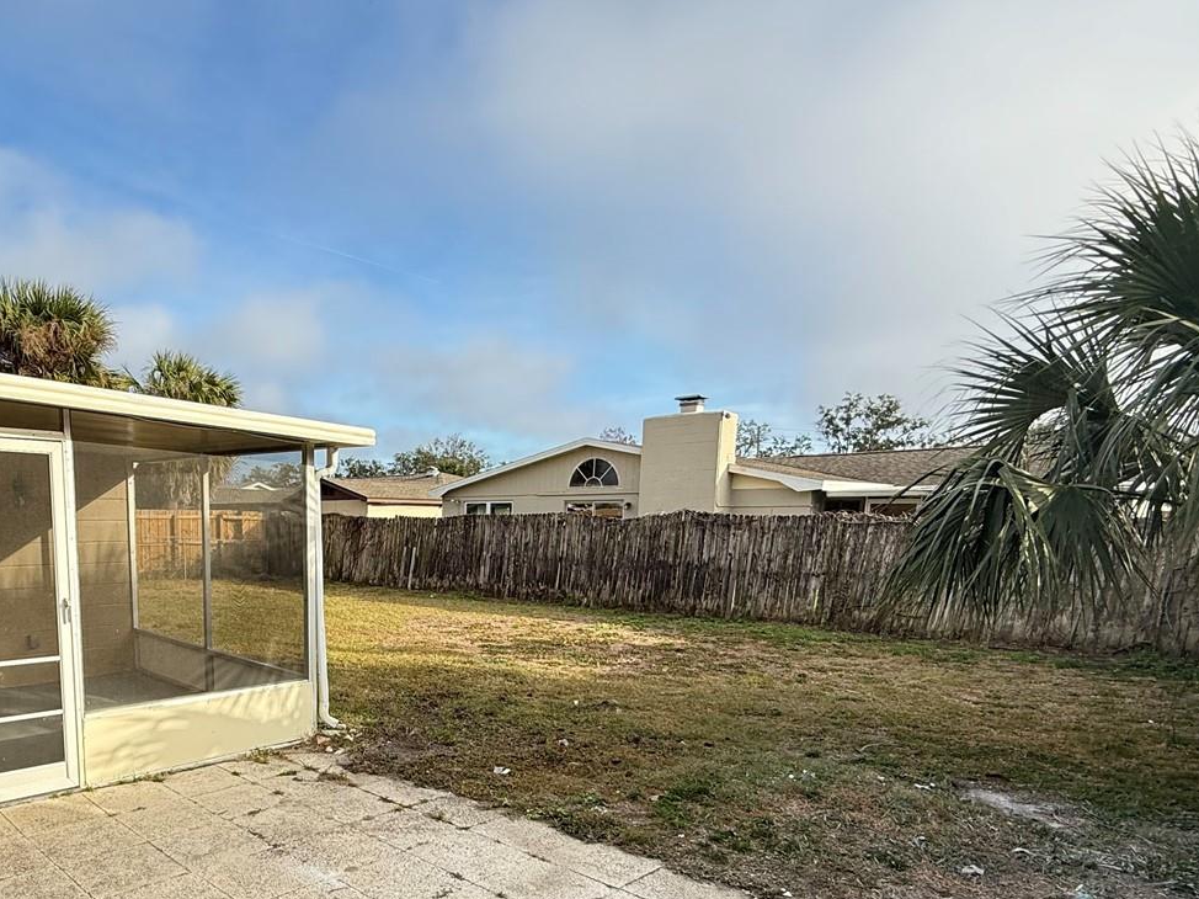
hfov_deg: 71.0
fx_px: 796
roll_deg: -0.3
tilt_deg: -8.6
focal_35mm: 23
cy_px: 639
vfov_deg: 56.8
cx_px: 369
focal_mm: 2.22
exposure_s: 1/430
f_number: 2.2
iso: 50
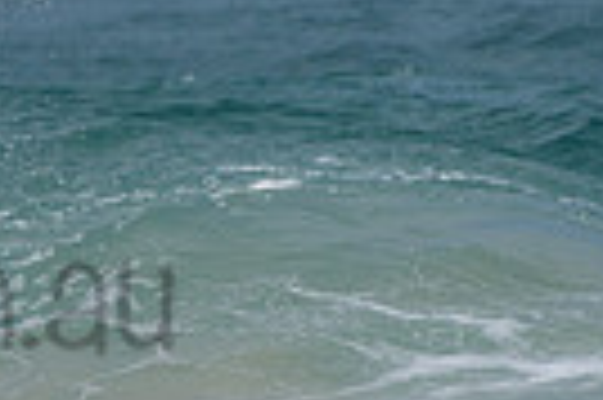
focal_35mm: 2657
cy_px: 120
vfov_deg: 0.5
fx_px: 44450
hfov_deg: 0.8
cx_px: -539
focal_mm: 500
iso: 64
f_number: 5.6
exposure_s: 1/2000
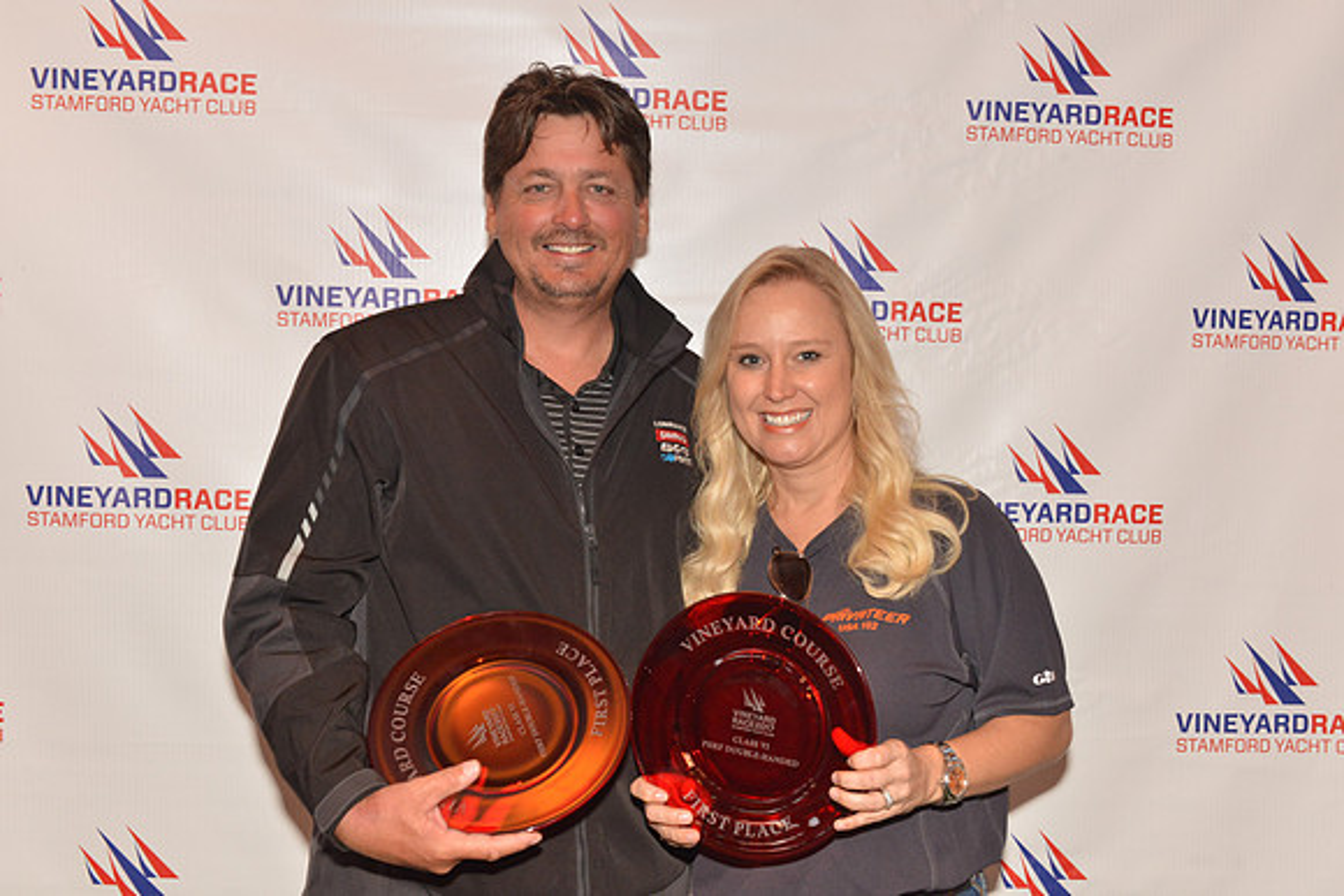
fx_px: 1792
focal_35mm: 48
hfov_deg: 41.1
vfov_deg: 28.1
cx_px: 672
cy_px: 448
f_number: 9
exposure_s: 1/15
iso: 2000
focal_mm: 48
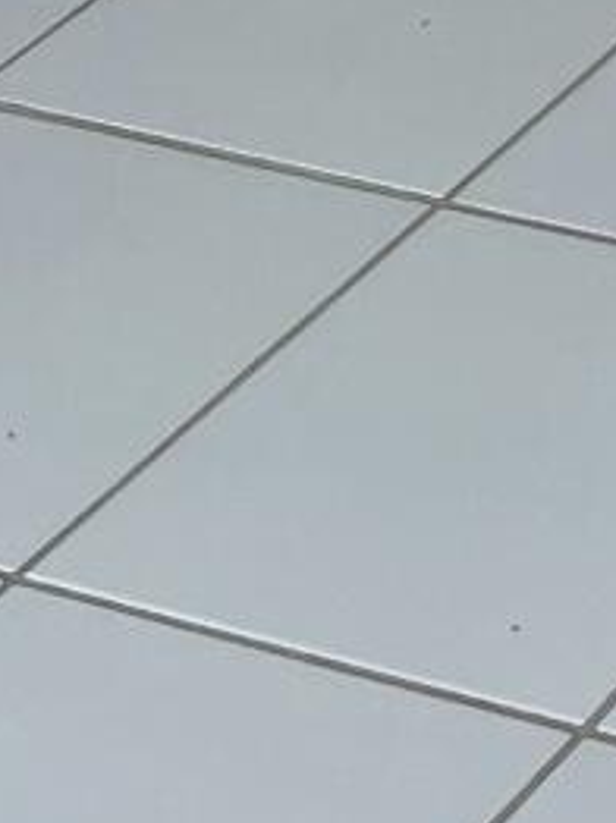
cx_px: 1933
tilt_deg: -9.3
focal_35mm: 191
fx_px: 4539
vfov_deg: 8.1
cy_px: -1976
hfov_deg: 6.9
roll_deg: +1.6
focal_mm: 5.1
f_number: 1.6
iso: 50
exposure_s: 1/120
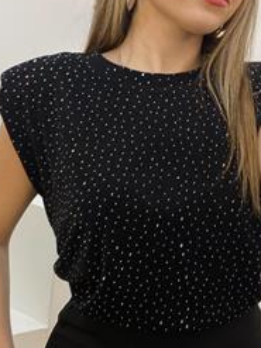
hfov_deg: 16.9
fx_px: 875
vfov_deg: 22.3
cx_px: 175
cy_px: 270
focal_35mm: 87
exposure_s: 1/100
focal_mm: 6
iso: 40
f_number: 2
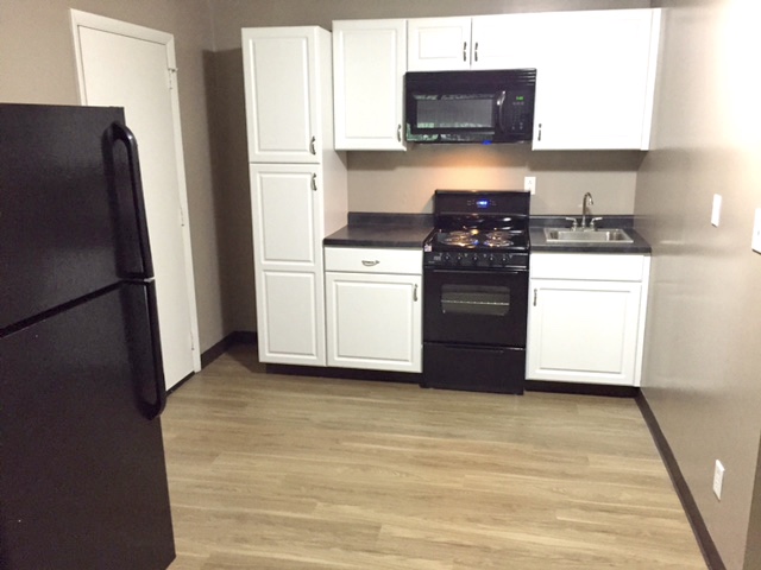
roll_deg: +1.7
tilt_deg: -15.0
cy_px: 285
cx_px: 380
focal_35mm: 29
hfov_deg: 61.7
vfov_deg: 48.2
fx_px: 638
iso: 250
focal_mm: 4.15
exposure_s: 1/30
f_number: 2.2
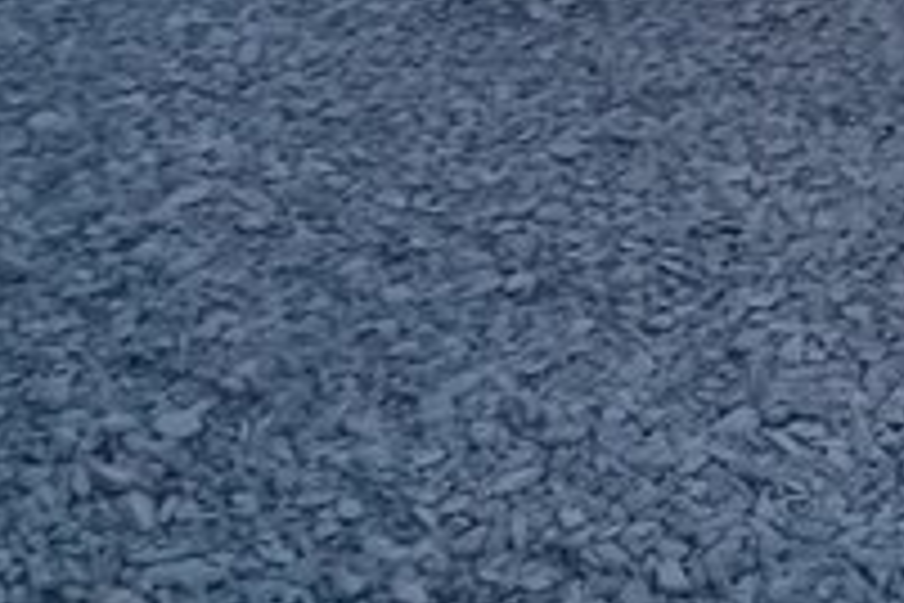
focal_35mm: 106
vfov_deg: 11.9
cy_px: -497
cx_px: 1106
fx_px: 2662
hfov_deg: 18.2
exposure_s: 1/33
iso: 200
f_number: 2.2
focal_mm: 3.3
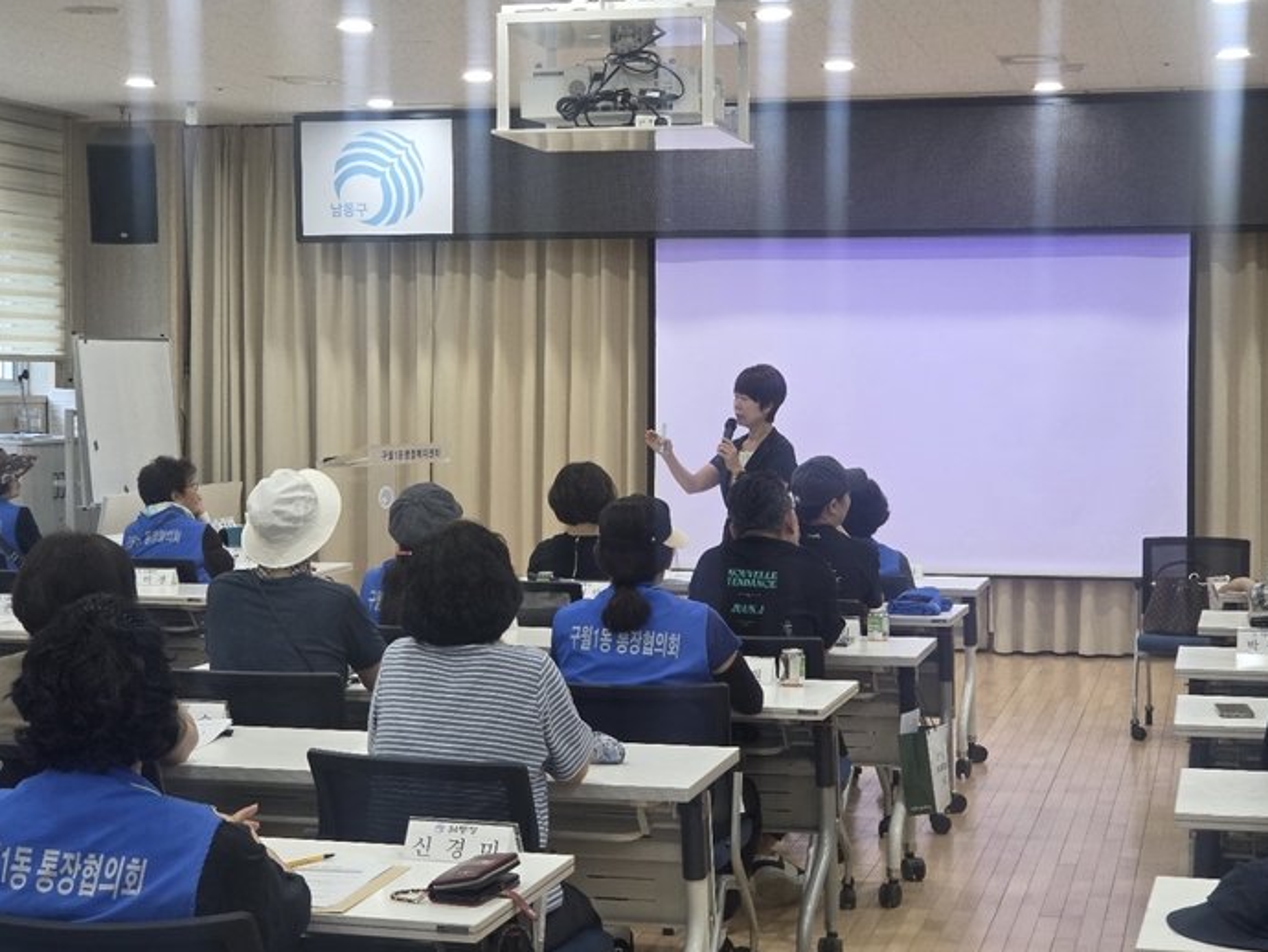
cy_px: 479
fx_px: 2565
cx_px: 641
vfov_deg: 21.0
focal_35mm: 70
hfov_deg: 27.8
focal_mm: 7
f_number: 2.4
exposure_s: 1/120
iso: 250
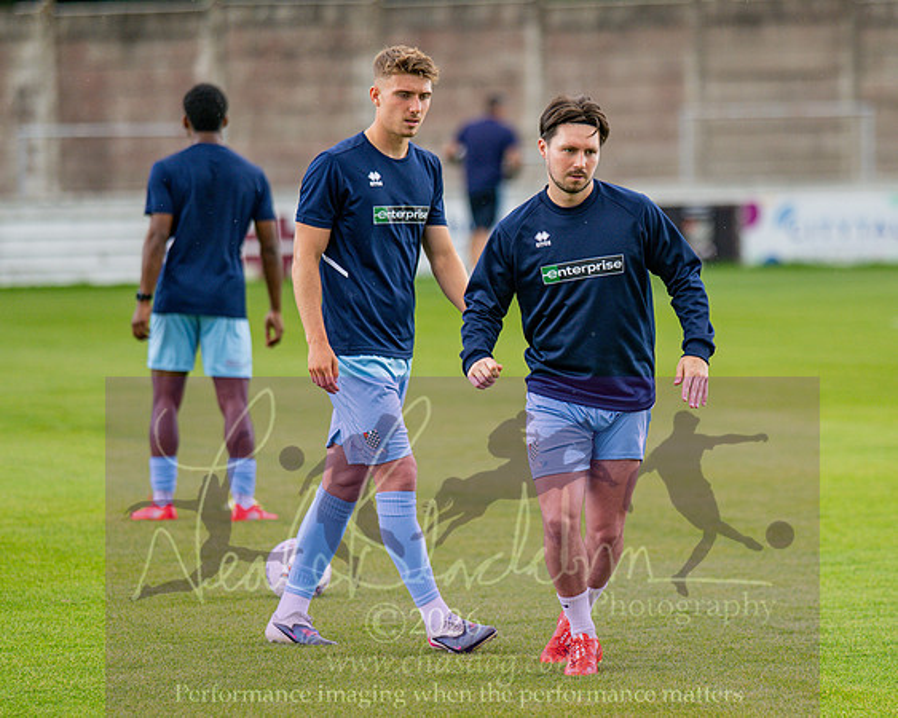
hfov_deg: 8.8
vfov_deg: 7.0
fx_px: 5832
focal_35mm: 220
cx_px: 563
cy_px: 255
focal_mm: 135
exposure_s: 1/1600
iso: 400
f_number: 1.8
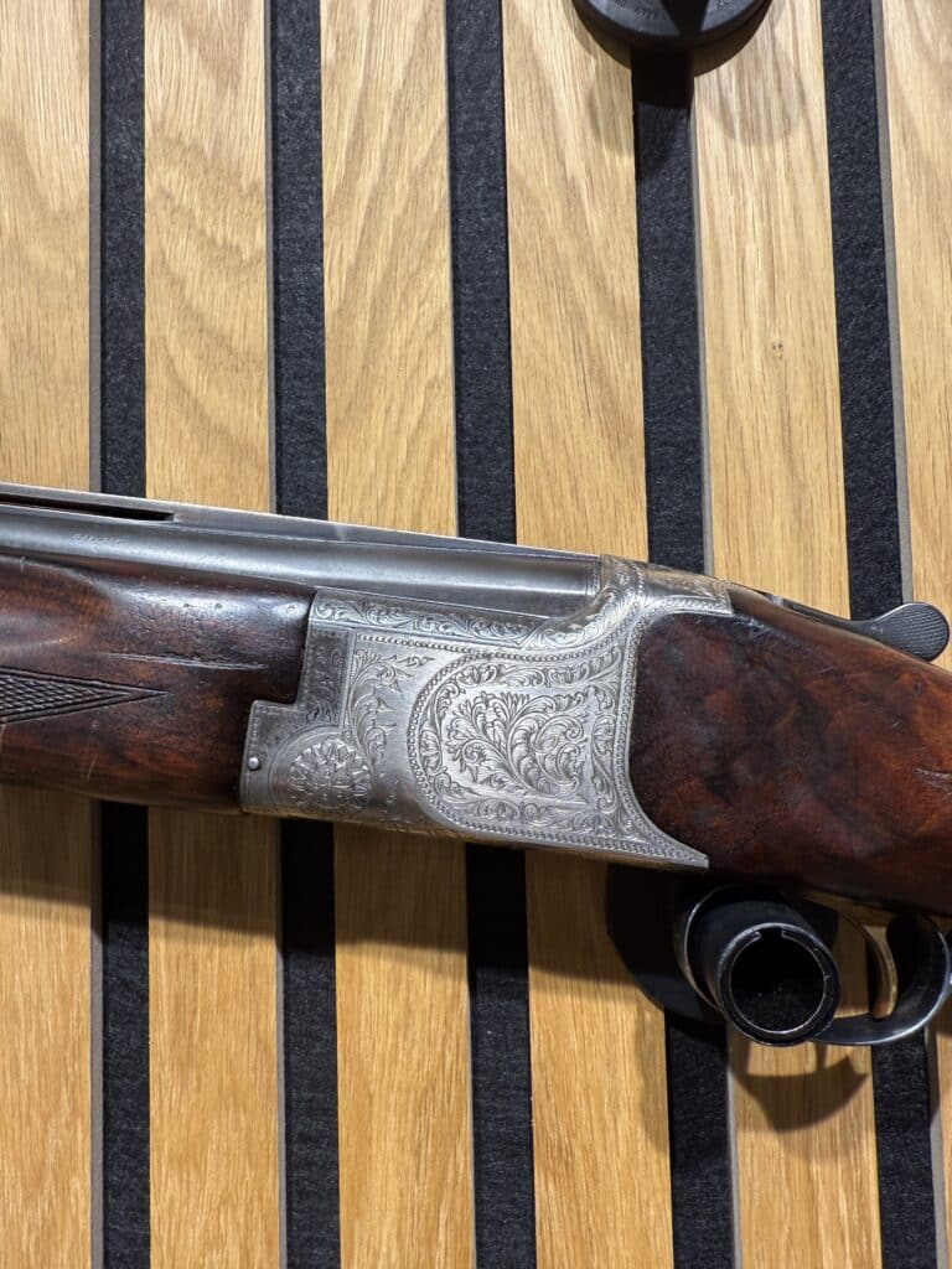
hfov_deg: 56.8
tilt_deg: +4.0
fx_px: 880
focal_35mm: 24
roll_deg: +1.1
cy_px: 634
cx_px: 476
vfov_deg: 71.6
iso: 80
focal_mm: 2.22
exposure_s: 1/100
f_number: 2.2
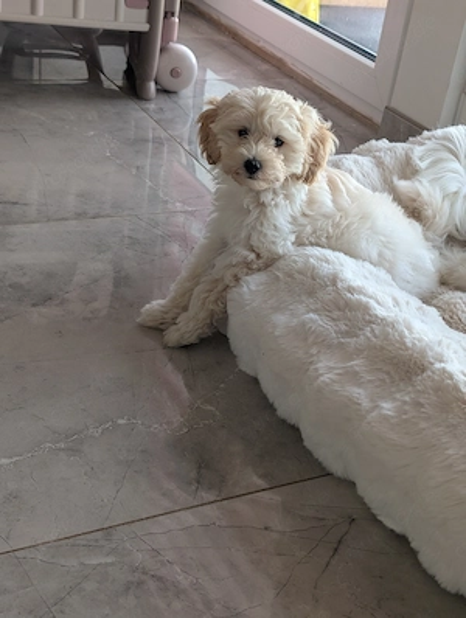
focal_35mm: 49
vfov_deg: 38.8
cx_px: 233
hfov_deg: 29.8
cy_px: 309
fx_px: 877
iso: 67
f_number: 1.68
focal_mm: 6.9
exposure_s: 1/102
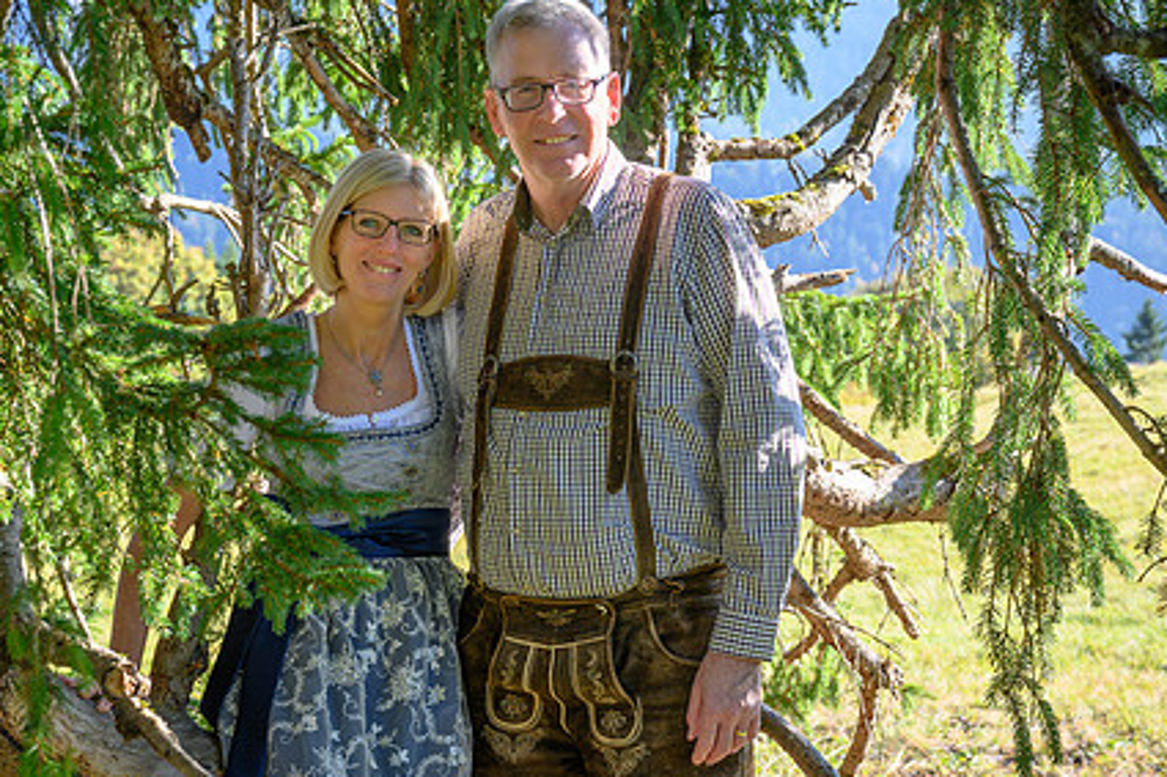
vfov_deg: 19.2
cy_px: 426
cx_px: 519
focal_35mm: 71
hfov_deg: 28.4
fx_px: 2301
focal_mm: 52
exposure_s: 1/160
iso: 100
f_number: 6.3
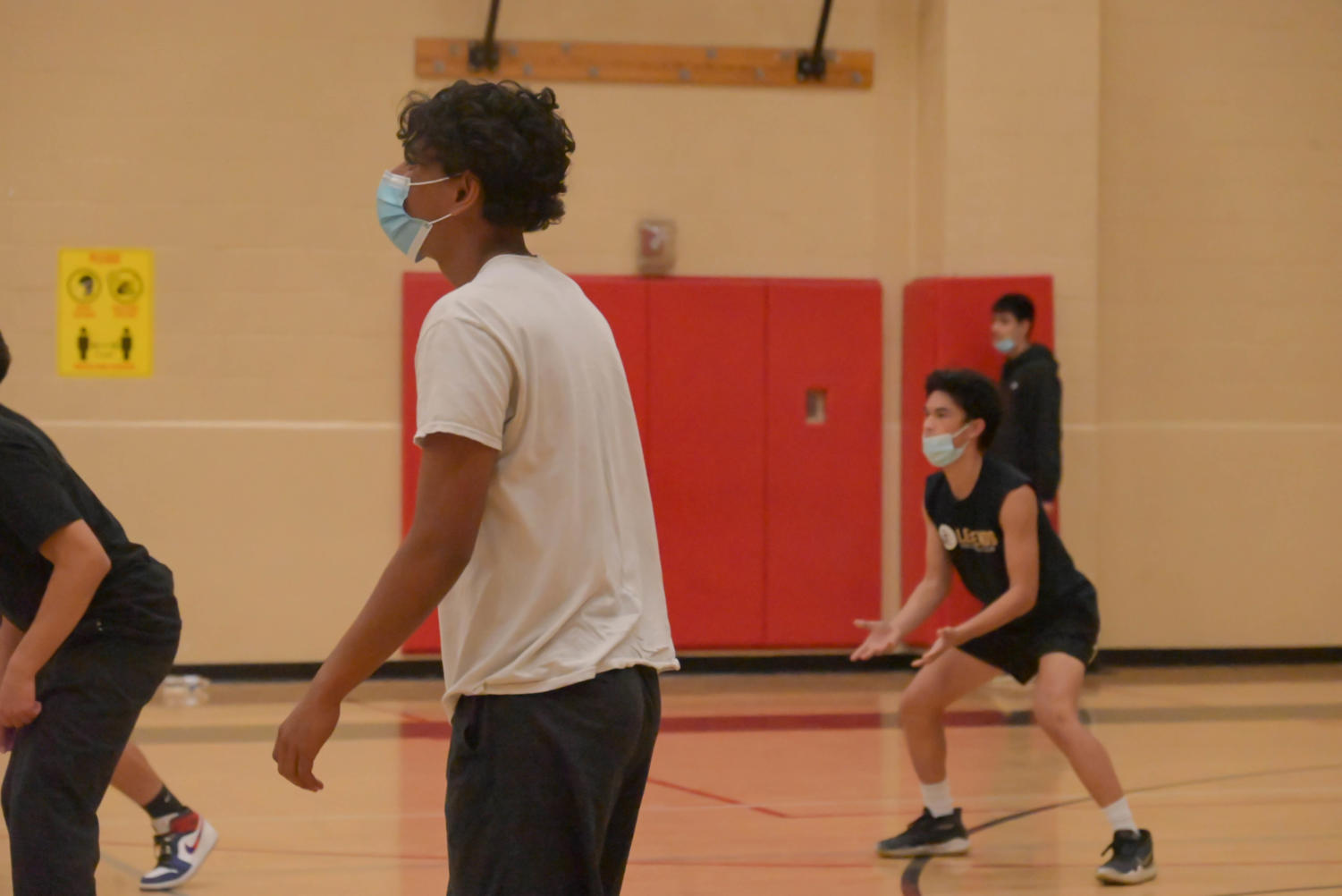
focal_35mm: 110
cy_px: 448
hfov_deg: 18.6
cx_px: 671
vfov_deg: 12.5
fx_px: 4102
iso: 12800
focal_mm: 110
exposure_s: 1/800
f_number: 6.3
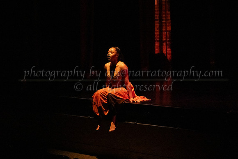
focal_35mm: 95
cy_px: 67
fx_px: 629
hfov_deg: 21.4
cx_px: 121
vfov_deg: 14.4
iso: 4000
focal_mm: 75
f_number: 4
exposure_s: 1/400
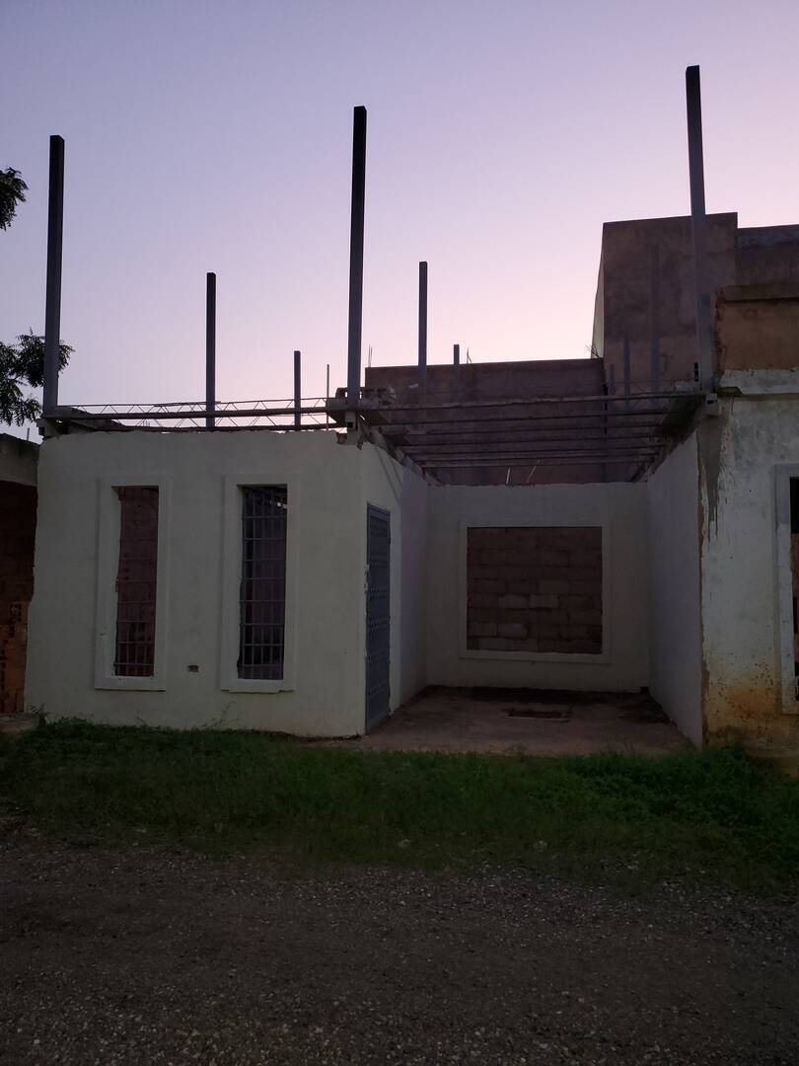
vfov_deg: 67.3
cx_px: 400
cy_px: 533
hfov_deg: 53.1
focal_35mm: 26
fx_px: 800
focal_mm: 4.3
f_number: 1.5
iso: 160
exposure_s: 1/17
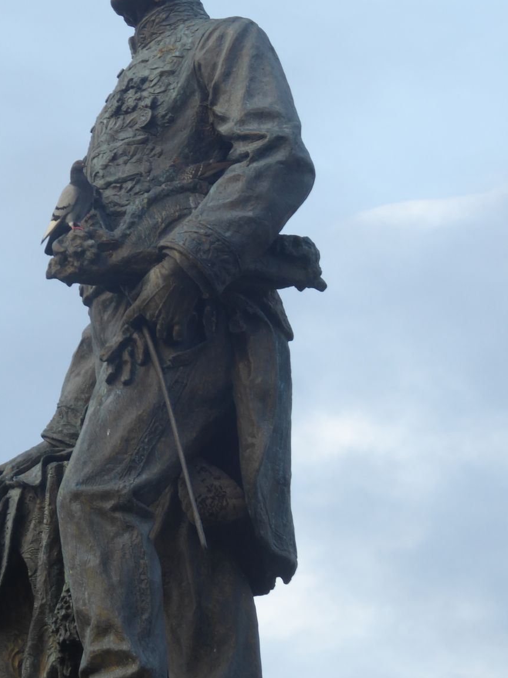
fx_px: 5421
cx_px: 180
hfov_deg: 5.4
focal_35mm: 277
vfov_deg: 7.2
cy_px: 324
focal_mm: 35.8
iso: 100
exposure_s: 1/80
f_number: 5.6
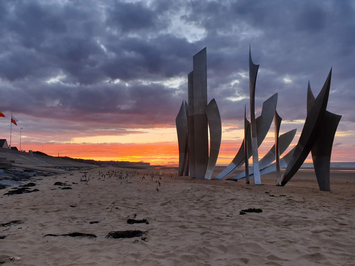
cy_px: 133
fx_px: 267
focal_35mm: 26
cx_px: 178
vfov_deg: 53.1
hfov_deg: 67.3
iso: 50
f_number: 2.4
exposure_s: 1/208
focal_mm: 4.3
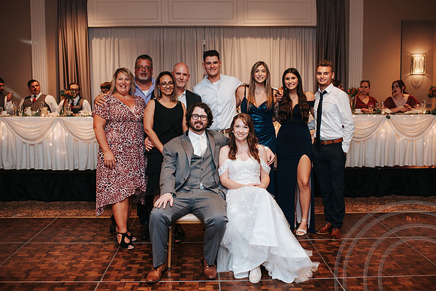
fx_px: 452
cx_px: 224
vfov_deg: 35.7
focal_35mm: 37
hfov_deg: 51.5
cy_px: 137
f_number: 2.8
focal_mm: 35
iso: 1000
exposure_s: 1/160
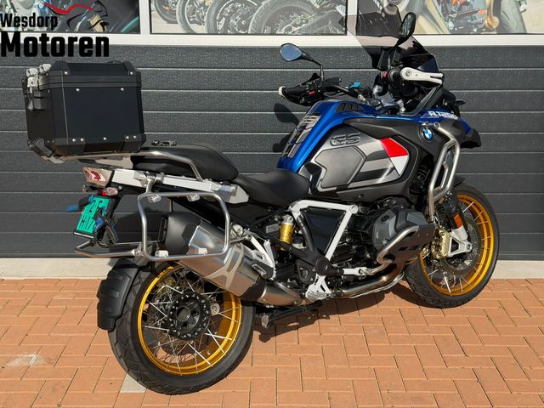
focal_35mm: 48
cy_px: 204
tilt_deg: -13.6
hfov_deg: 39.7
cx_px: 272
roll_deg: +0.1
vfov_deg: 30.3
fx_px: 754
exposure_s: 1/4878
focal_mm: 6.76
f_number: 1.78
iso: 80
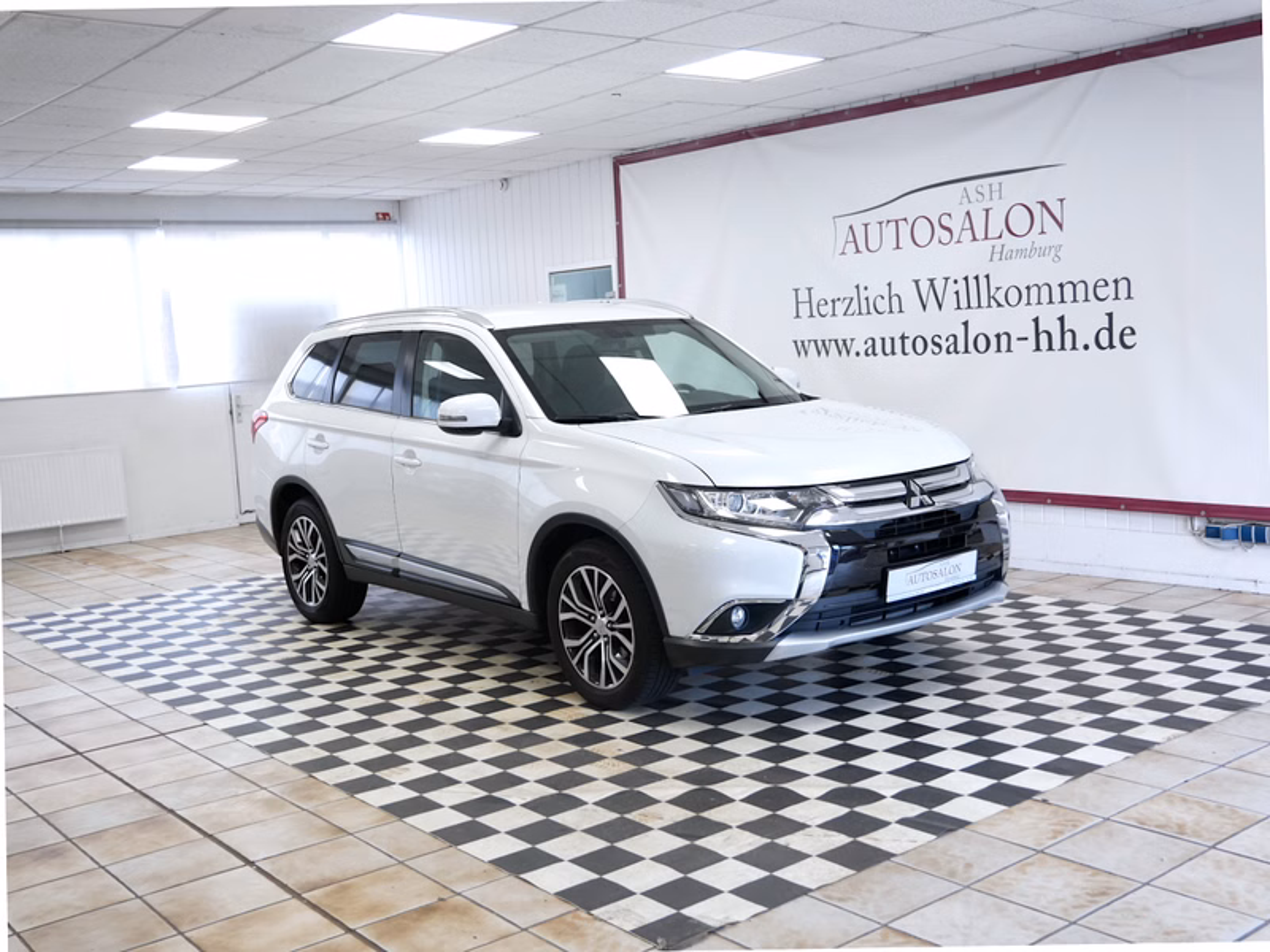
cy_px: 476
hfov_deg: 51.4
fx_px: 1321
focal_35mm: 36
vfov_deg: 39.7
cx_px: 635
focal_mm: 18
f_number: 3.9
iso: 320
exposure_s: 1/60
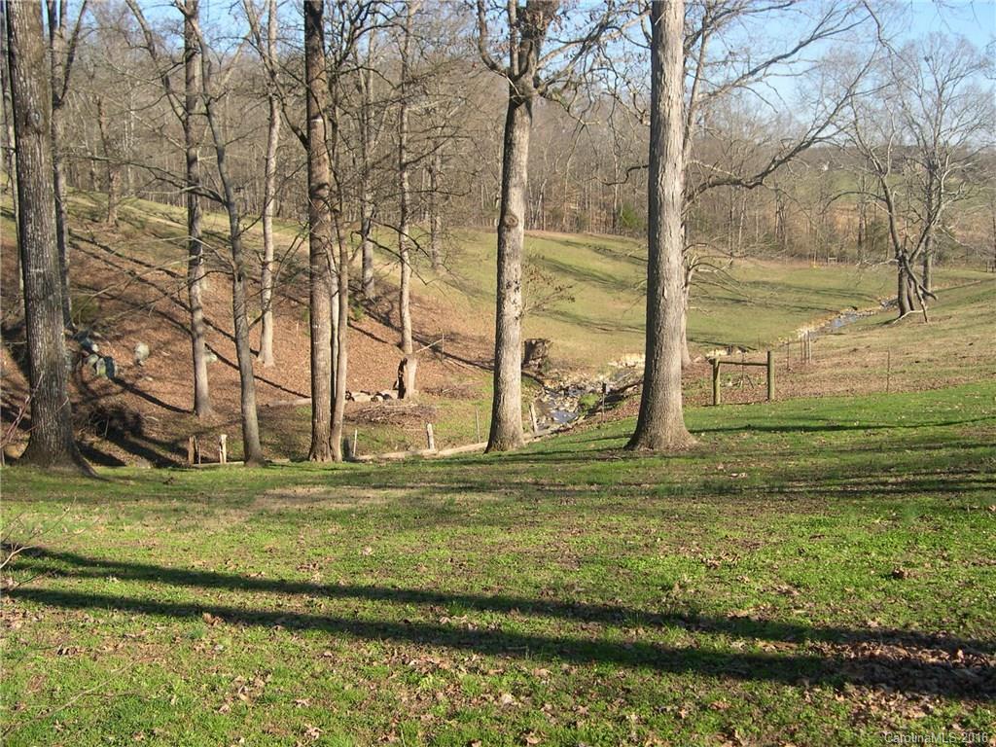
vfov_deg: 37.7
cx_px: 498
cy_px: 374
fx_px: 1093
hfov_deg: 49.0
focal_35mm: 38
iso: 100
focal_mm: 8
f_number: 2.8
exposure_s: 1/597
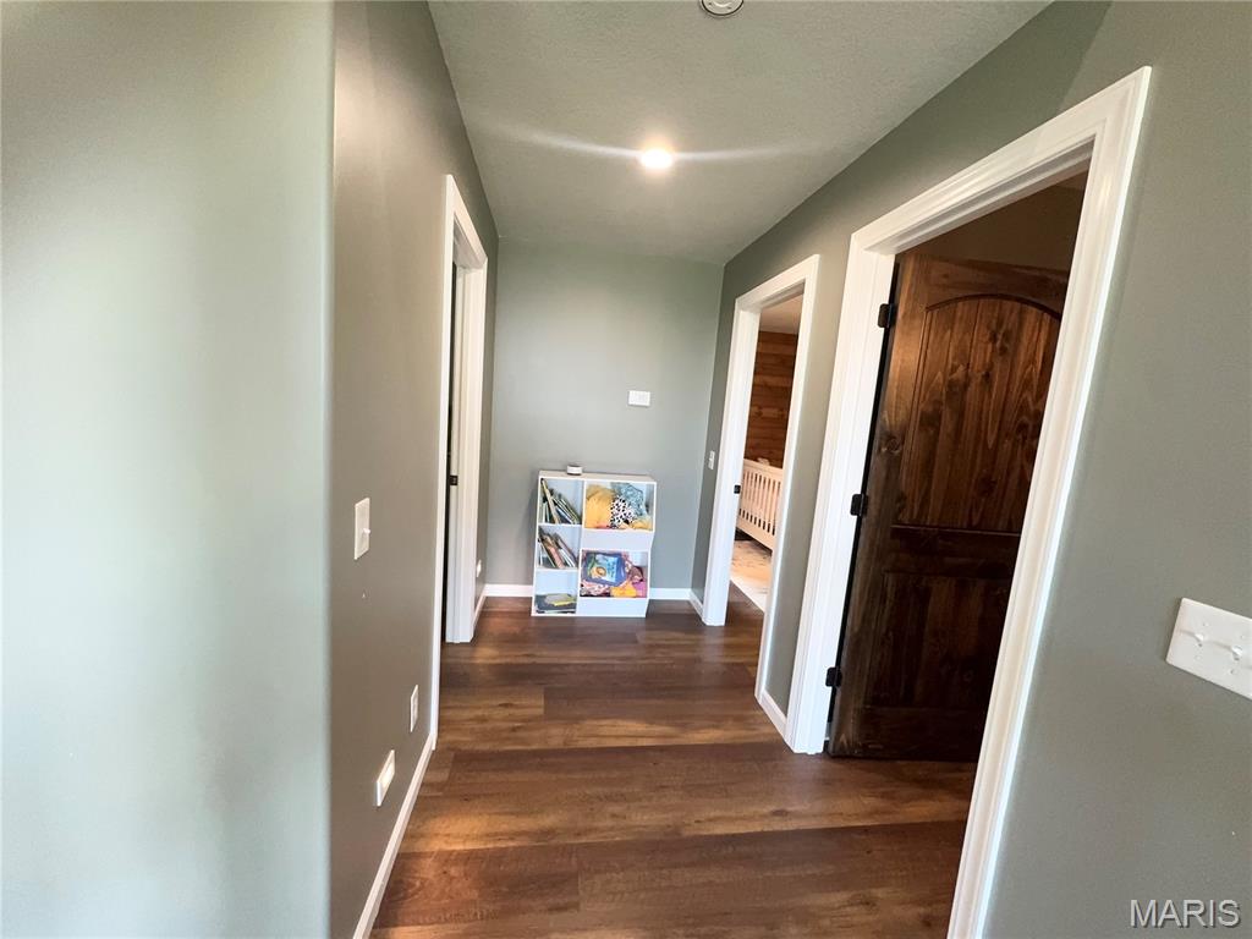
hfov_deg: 102.1
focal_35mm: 14
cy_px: 470
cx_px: 626
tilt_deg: -7.4
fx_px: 506
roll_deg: -4.2
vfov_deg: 85.7
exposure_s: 1/60
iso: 200
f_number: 2.2
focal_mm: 2.22
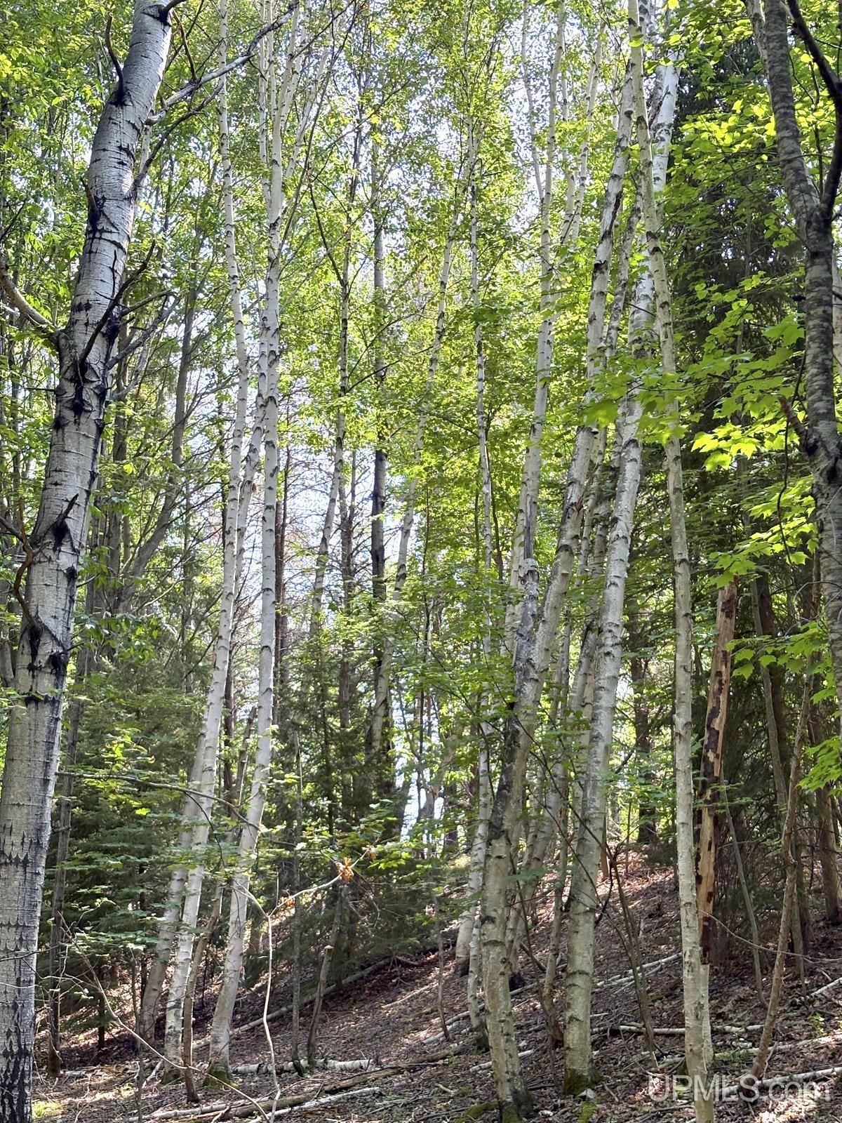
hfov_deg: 28.0
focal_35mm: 52
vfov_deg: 36.8
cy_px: 562
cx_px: 421
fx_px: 1686
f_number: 1.6
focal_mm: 5.96
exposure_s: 1/350
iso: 50
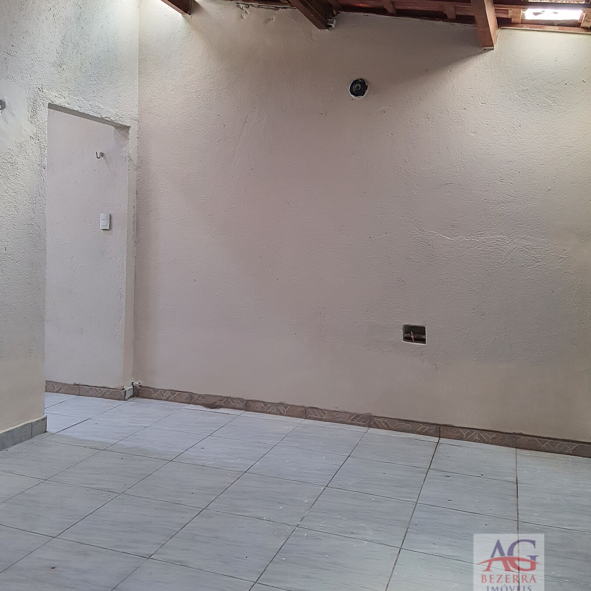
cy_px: 224
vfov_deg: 53.5
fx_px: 579
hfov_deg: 54.0
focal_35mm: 30
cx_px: 296
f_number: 1.8
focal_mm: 5.23
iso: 250
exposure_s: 1/60
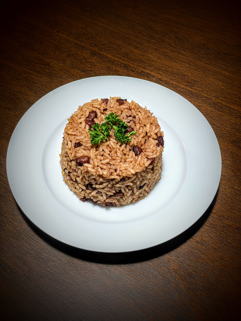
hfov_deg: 28.0
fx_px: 483
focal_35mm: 52
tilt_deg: -57.4
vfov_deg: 36.8
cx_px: 120
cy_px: 160
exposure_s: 1/120
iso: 40
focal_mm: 6
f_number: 2
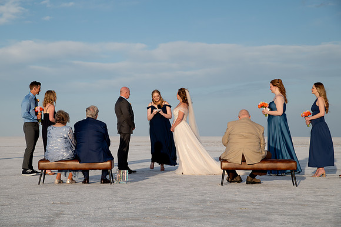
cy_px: 114
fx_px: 819
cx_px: 162
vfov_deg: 15.8
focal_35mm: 87
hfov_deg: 23.5
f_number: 8
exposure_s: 1/320
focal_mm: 82
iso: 200
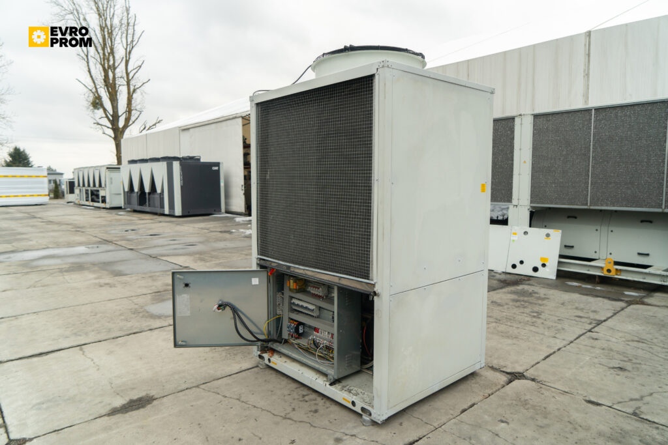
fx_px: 445
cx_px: 334
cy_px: 222
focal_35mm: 24
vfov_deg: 53.1
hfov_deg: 73.7
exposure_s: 1/125
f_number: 4
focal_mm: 24
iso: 400
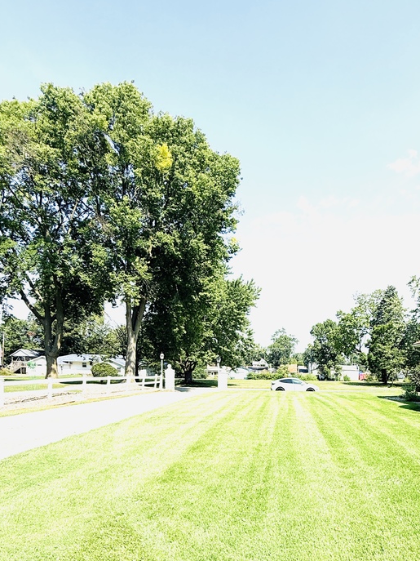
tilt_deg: -4.5
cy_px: 395
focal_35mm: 22
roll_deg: -1.6
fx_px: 356
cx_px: 285
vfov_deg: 72.9
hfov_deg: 59.4
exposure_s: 1/1745
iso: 50
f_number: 2.2
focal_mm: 2.22
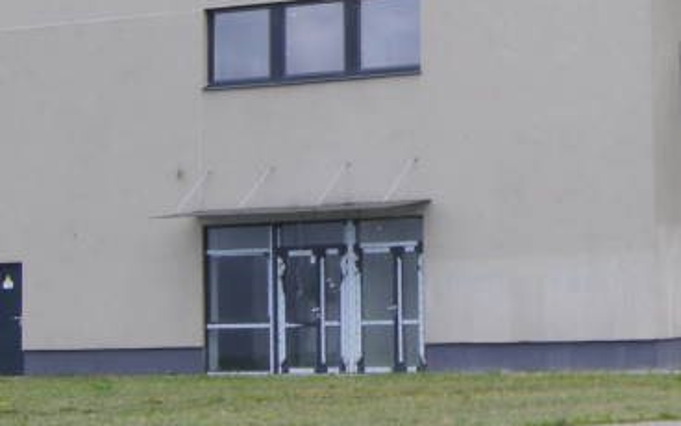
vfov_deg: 11.1
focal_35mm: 117
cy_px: 28
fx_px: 2171
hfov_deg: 16.8
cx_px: 888
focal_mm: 22
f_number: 7.1
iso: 100
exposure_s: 1/125
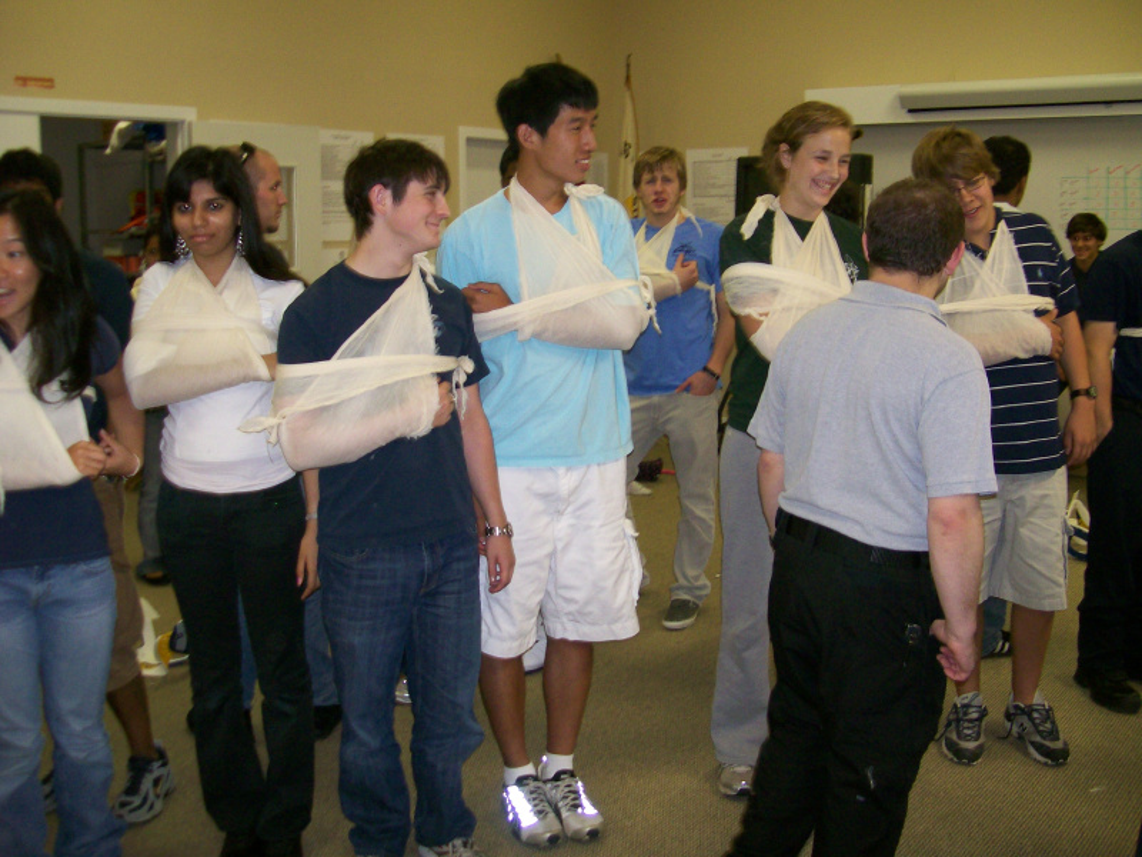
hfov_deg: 51.4
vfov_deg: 39.7
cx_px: 571
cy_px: 428
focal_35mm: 36
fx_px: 1188
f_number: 2.7
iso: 140
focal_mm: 6
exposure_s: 1/64
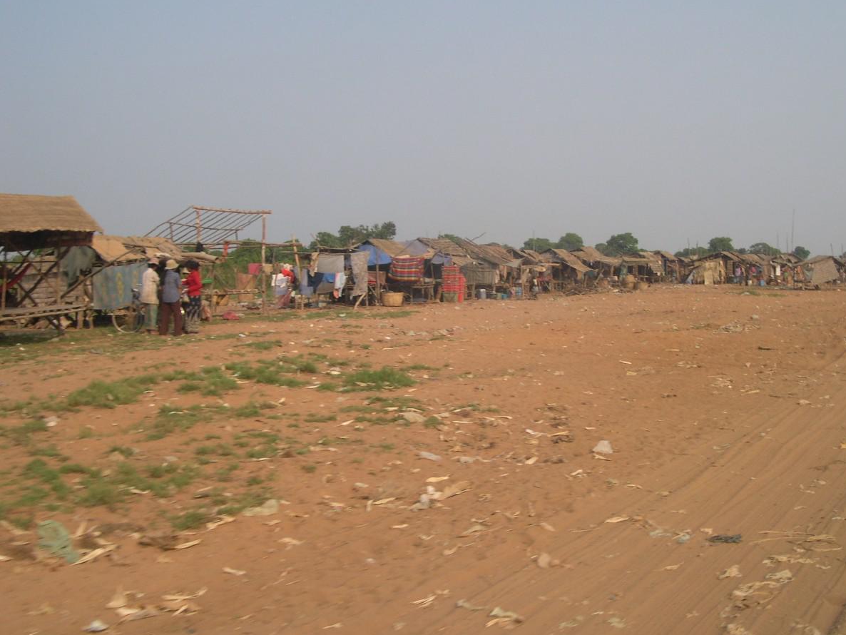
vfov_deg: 35.1
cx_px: 456
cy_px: 306
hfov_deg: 45.7
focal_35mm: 41
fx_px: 1002
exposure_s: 1/182
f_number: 7.6
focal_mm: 8
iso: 100
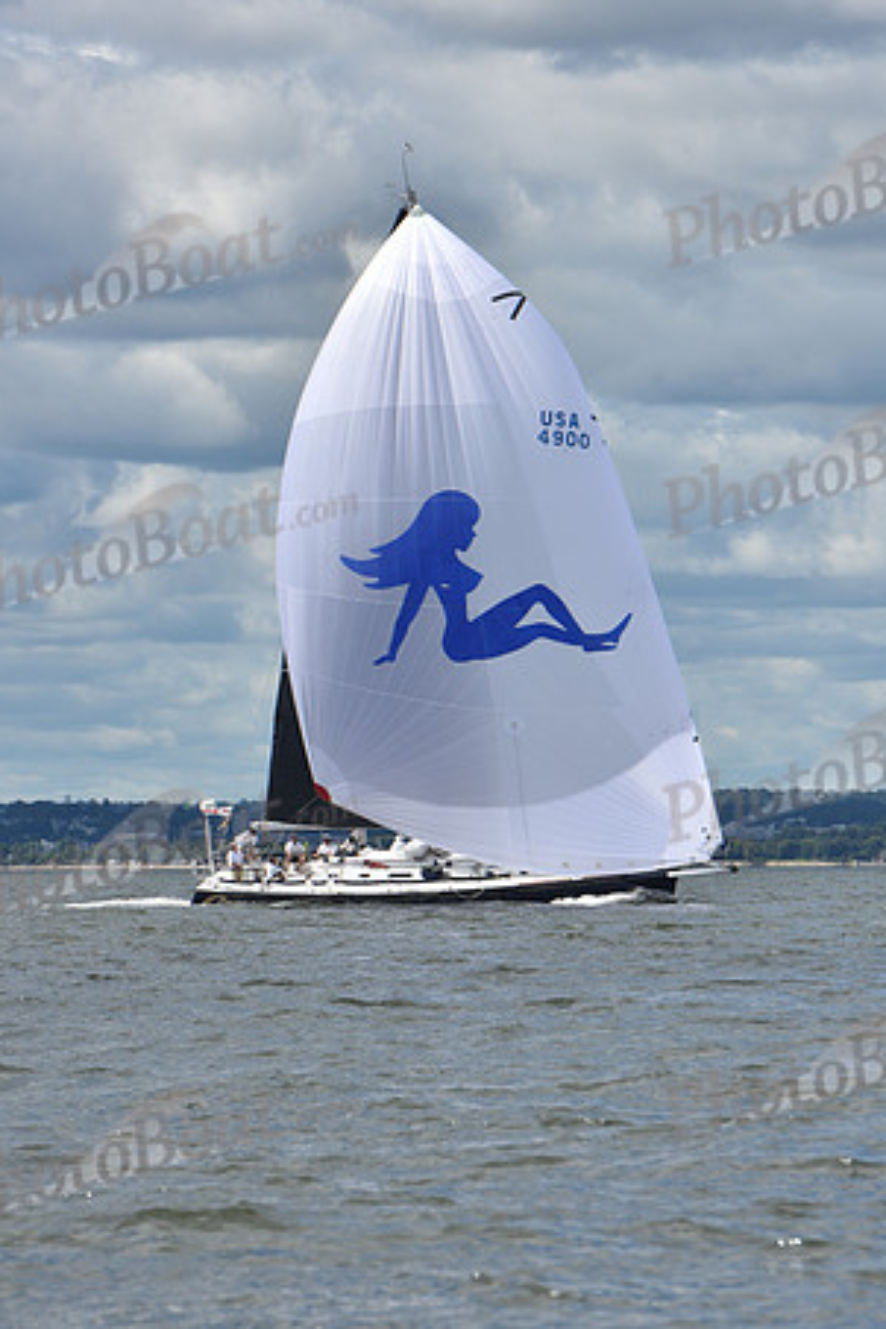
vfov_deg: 8.0
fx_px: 9450
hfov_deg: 5.4
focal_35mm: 256
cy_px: 657
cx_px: 512
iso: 250
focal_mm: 200
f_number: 10
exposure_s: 1/1000
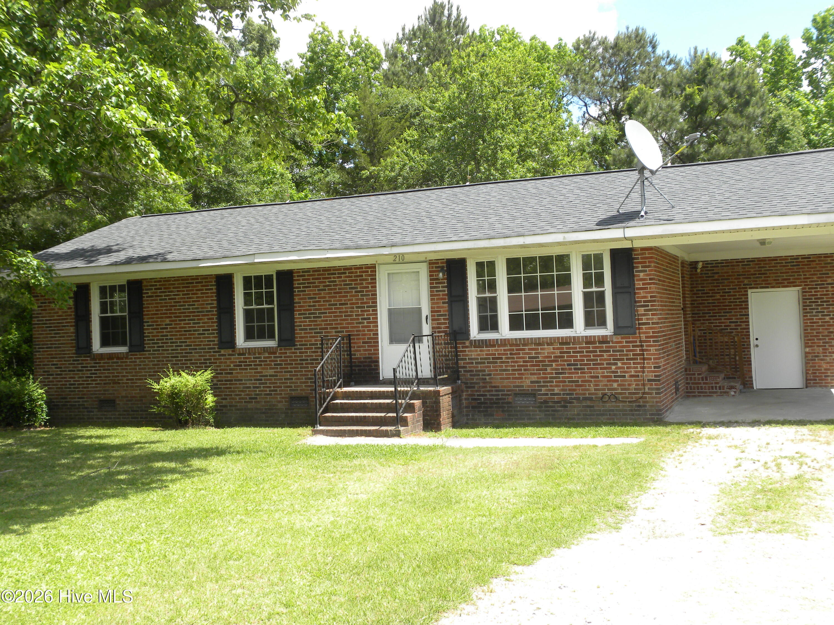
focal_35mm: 41
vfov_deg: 35.1
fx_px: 988
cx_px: 417
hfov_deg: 45.8
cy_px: 312
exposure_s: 1/132
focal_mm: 7.3
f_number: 5
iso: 64
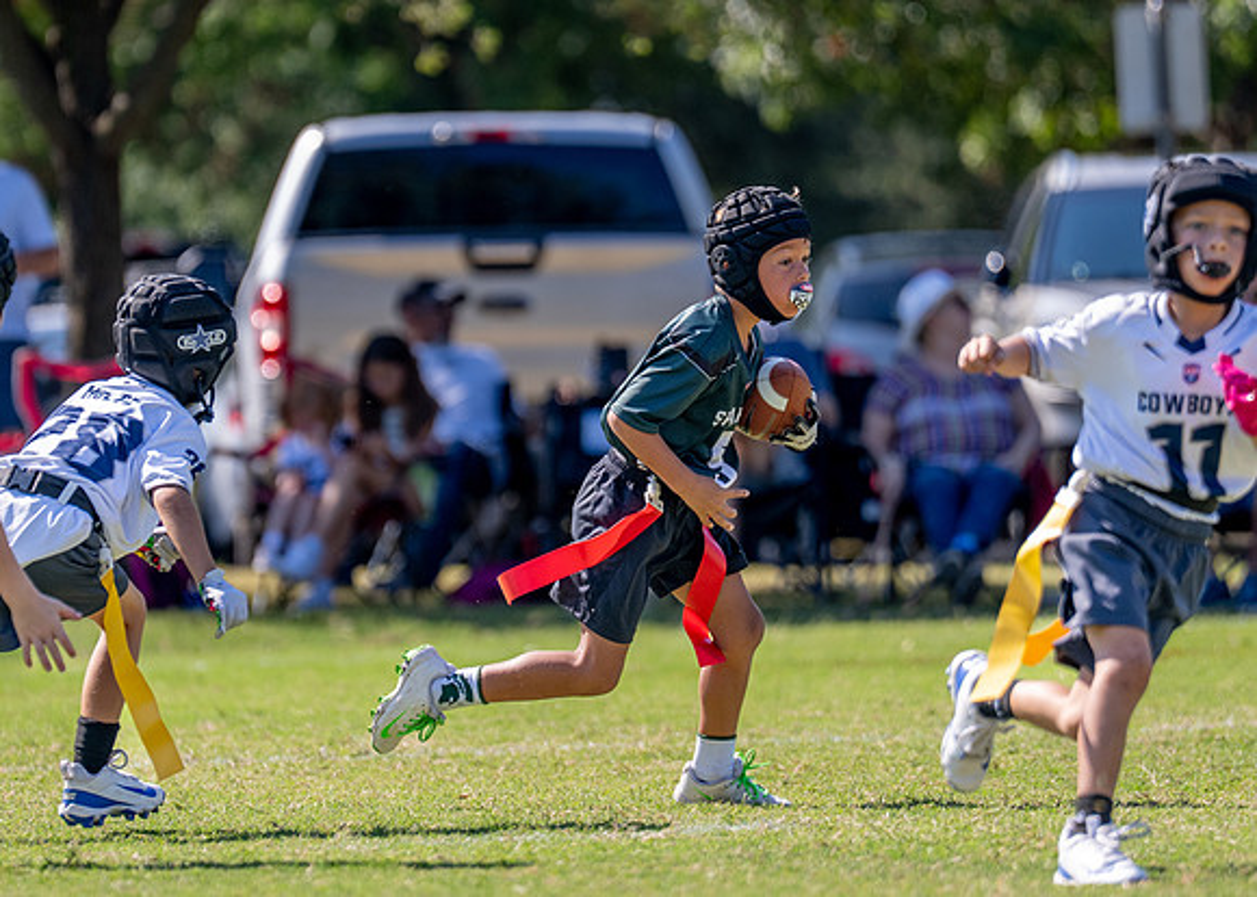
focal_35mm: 384
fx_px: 13693
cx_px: 481
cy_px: 361
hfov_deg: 5.3
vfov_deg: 3.8
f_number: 2.8
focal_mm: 200
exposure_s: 1/2000
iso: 200
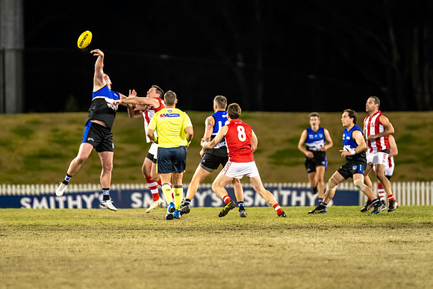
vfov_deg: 3.1
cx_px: 186
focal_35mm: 441
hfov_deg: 4.7
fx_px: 5304
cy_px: 116
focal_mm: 300
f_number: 2.8
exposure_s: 1/1250
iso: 3600
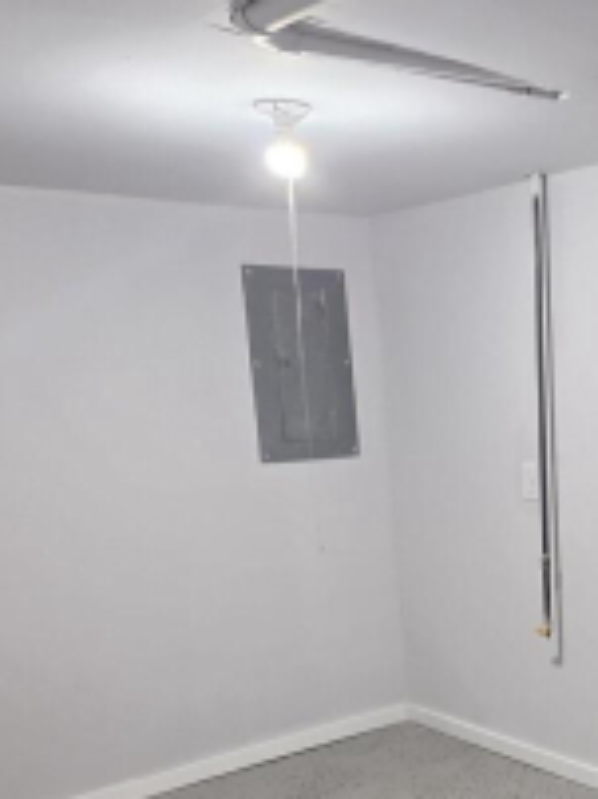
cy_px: 556
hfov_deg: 29.5
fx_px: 993
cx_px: 693
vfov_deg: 43.1
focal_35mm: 43
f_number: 1.9
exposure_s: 1/60
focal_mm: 2.2
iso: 200
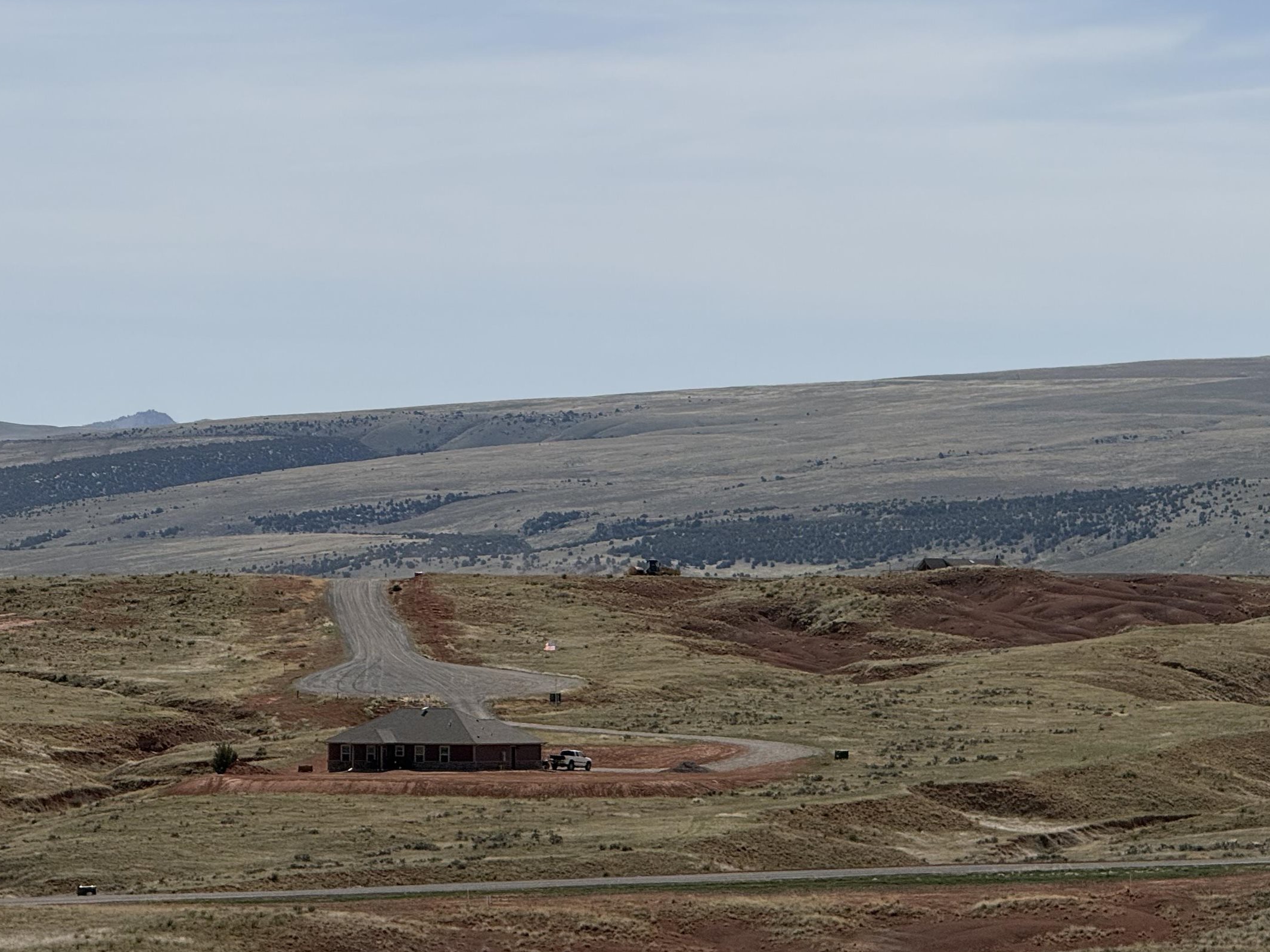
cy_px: 338
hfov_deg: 11.4
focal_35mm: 173
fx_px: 6347
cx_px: 415
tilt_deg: +3.5
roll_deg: -0.4
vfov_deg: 8.6
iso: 40
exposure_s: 1/3509
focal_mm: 15.66
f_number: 2.8
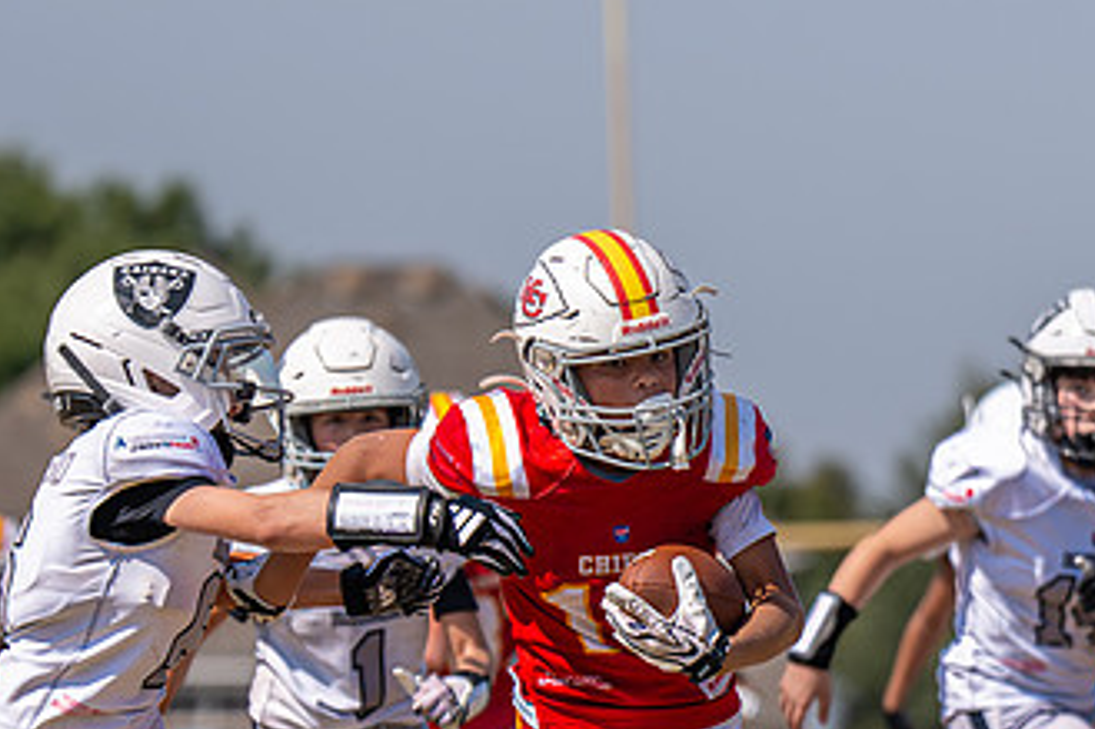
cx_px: 793
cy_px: 485
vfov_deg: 2.7
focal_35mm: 512
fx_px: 15565
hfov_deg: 4.0
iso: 100
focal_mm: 141
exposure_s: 1/3200
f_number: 2.8
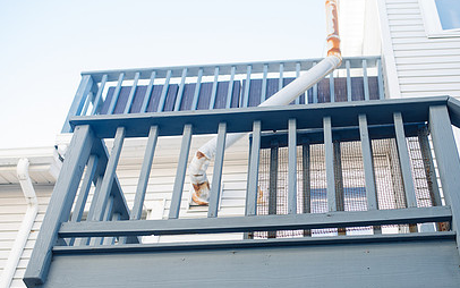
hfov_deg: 39.3
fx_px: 640
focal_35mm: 51
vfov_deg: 25.3
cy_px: 176
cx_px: 291
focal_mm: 35
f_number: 2.8
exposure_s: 1/1250
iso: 640
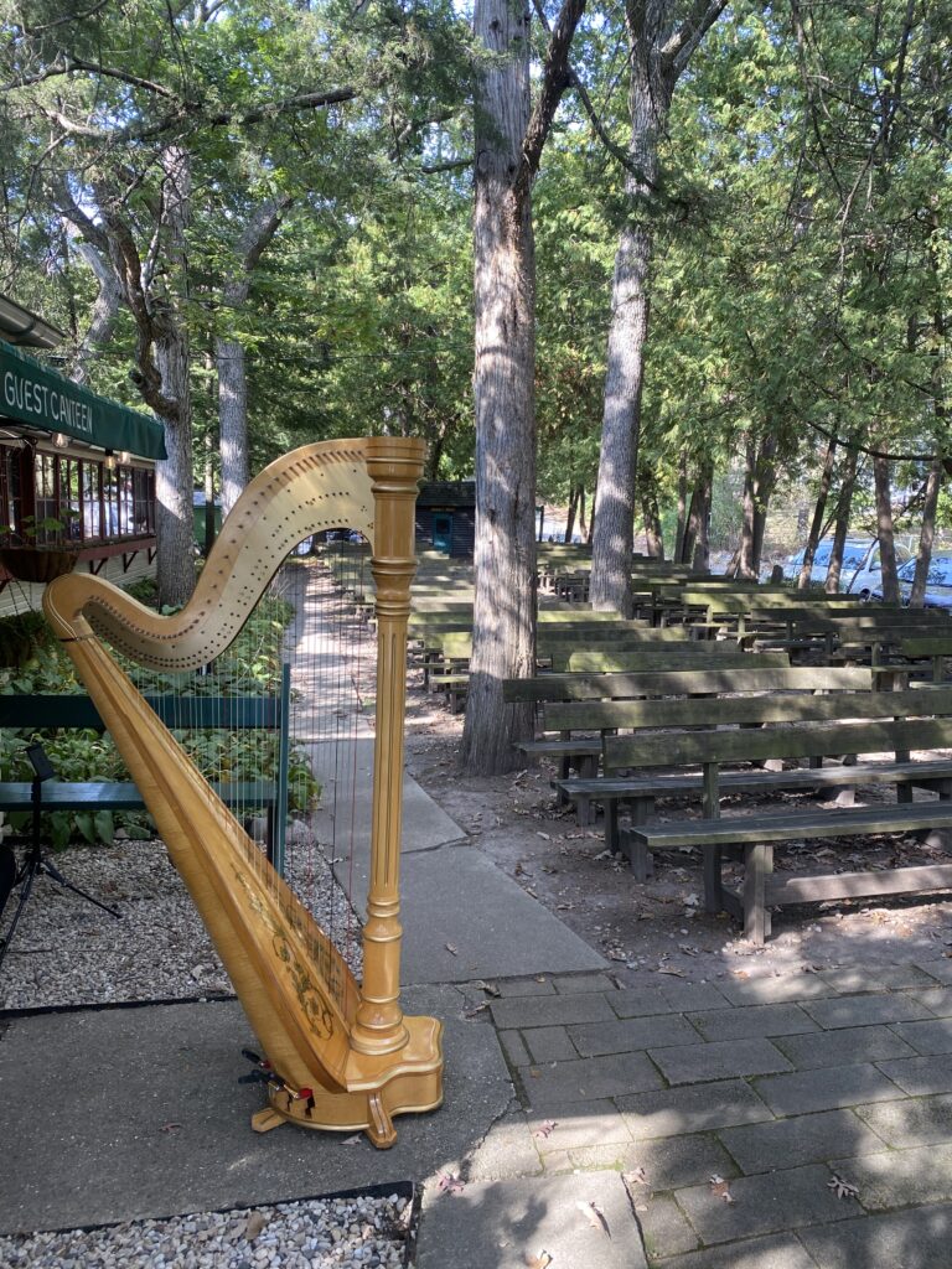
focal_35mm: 26
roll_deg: -0.9
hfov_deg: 53.1
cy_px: 634
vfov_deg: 67.3
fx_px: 953
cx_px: 476
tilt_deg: -6.5
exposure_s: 1/122
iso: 40
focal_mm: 4.25
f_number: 1.8
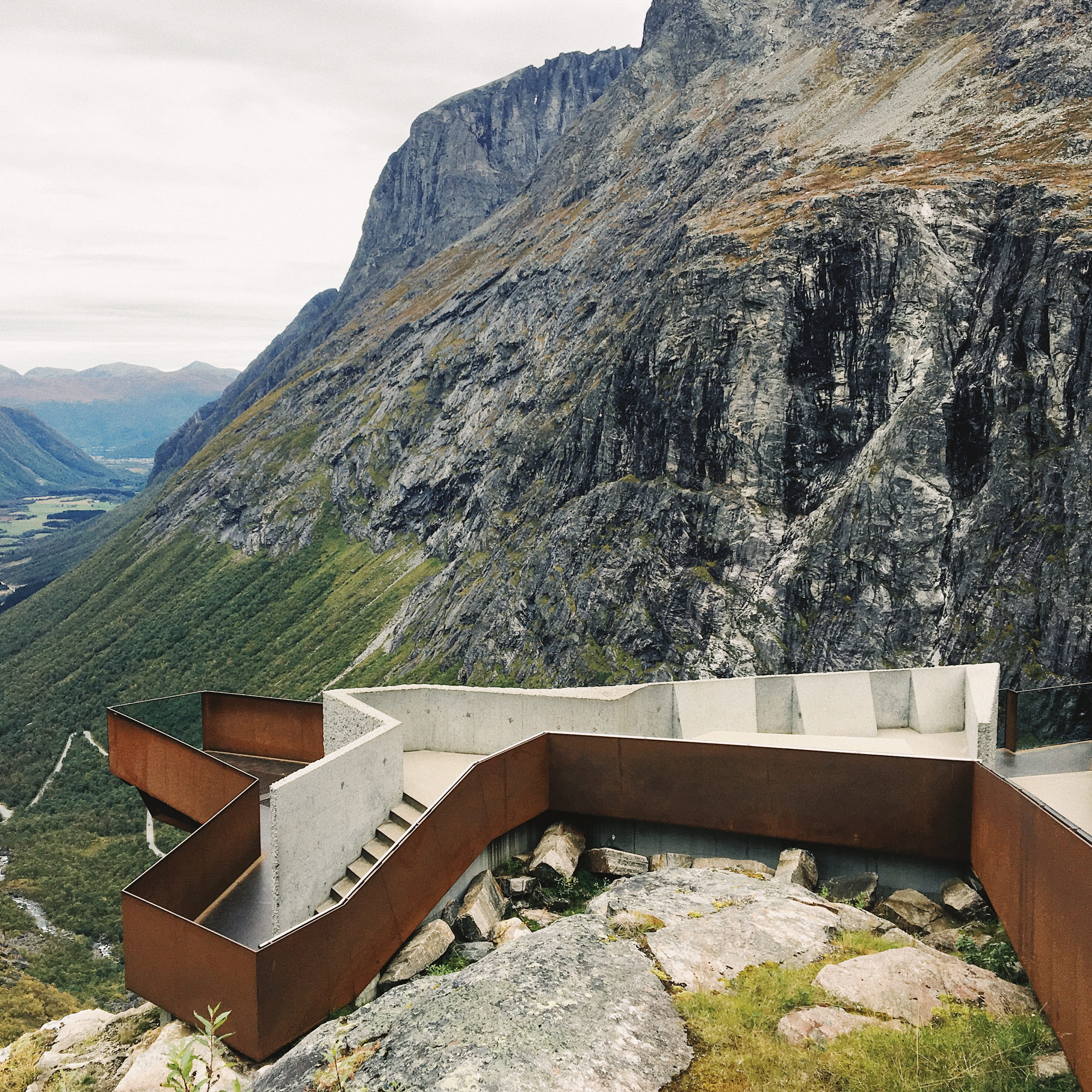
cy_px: 541
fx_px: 1249
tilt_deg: -7.1
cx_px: 503
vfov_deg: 47.2
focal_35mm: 35
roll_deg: -0.3
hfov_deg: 47.2
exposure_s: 1/382
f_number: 2.2
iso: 25
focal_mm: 4.15
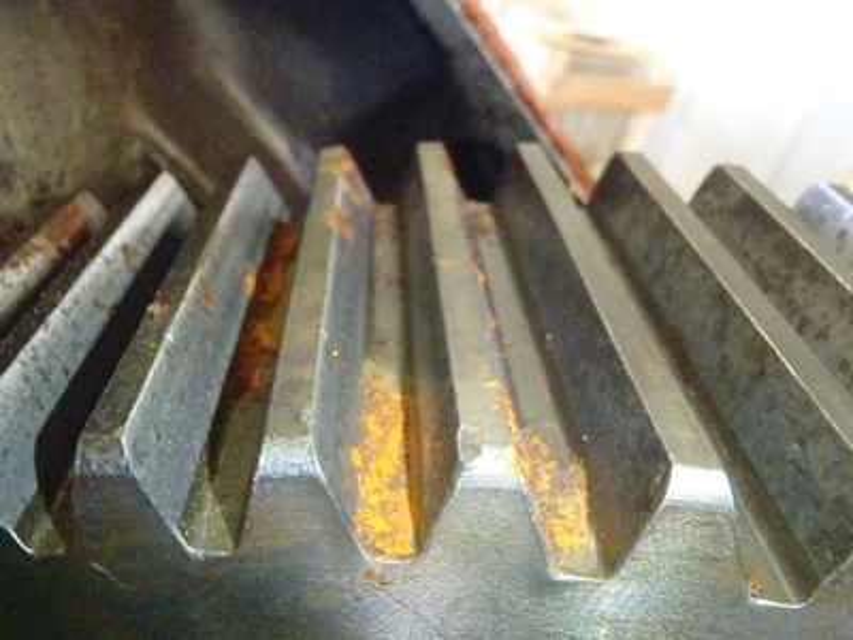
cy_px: 320
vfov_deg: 38.7
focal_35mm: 37
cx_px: 426
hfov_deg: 50.1
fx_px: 912
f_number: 4.7
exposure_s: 1/20
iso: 2500
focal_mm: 6.64
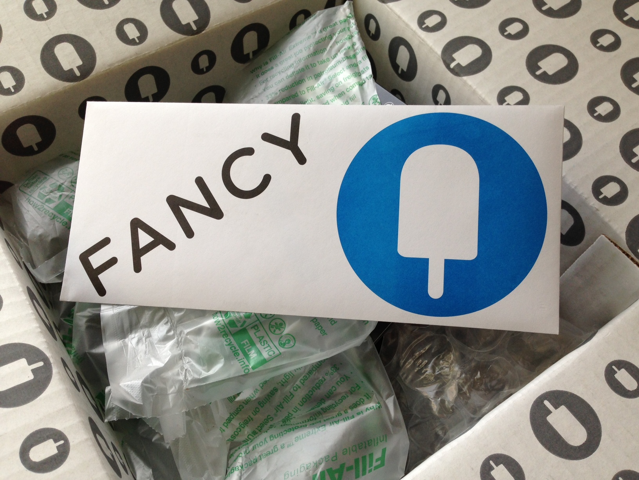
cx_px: 320
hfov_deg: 55.4
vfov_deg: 42.9
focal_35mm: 33
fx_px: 609
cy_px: 240
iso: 64
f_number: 2.4
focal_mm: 4.13
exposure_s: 1/120
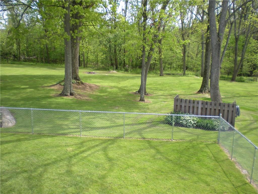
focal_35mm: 38
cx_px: 129
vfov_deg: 37.7
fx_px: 283
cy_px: 97
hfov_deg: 49.0
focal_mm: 6.3
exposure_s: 1/212
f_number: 3.1
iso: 64
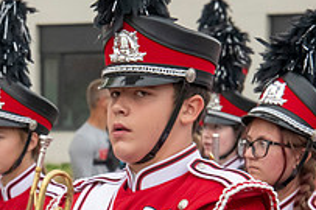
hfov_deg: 5.0
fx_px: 3640
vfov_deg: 3.3
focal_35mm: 415
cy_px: 243
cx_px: 39
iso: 3200
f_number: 11
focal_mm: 145
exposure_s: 1/400
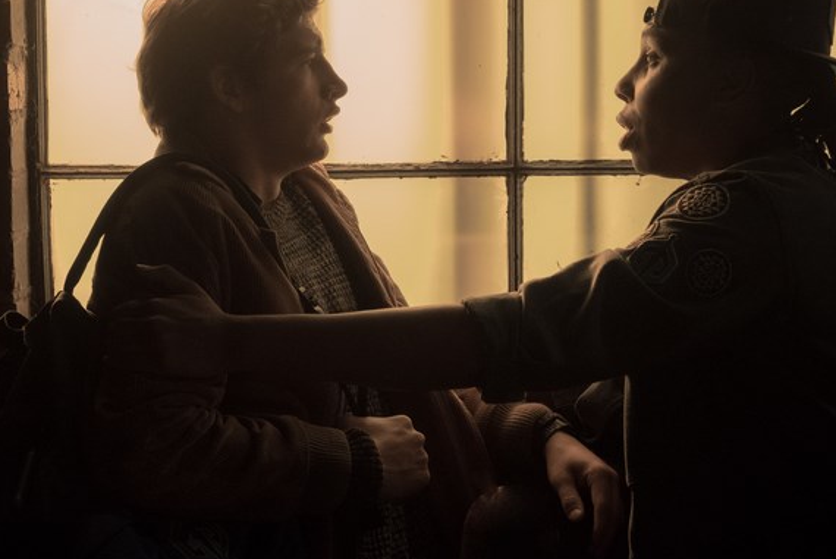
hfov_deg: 25.0
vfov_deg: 16.9
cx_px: 437
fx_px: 1882
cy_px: 231
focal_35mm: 81
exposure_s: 1/320
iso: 5000
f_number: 5.6
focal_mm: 44.1
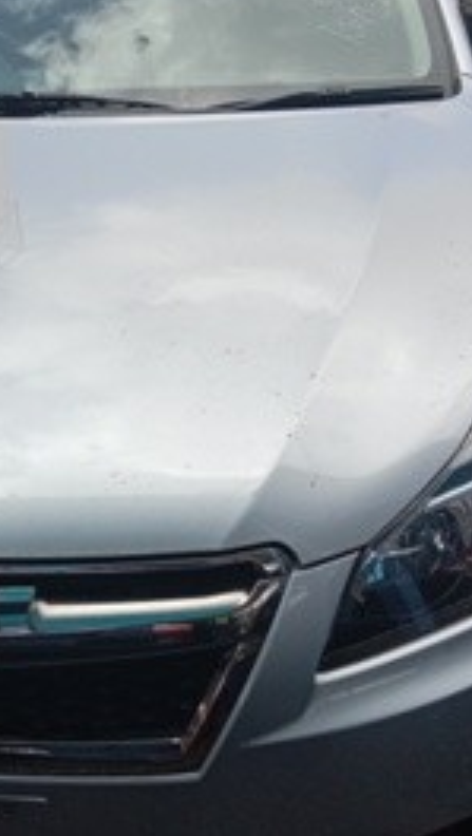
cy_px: 367
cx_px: 54
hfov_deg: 24.3
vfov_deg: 42.8
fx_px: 1065
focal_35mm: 48
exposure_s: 1/513
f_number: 2.2
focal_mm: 3.65
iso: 100
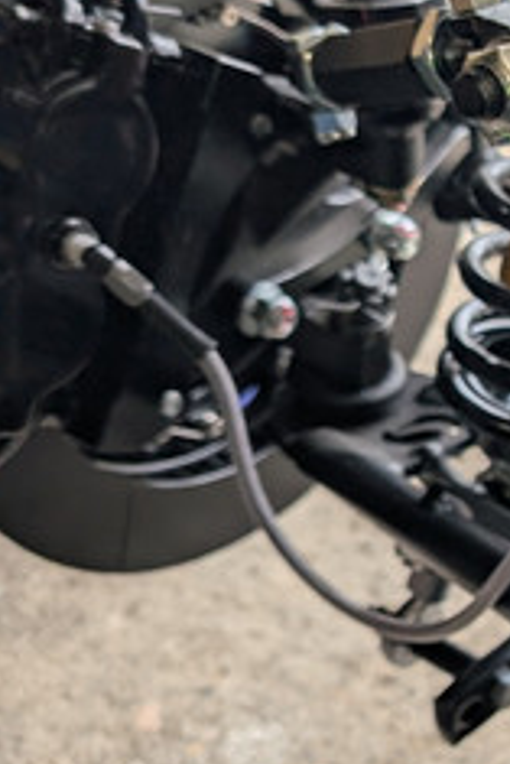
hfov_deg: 17.8
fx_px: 1443
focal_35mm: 68
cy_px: 445
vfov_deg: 29.6
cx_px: 780
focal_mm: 6.9
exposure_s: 1/137
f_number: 1.68
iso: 20
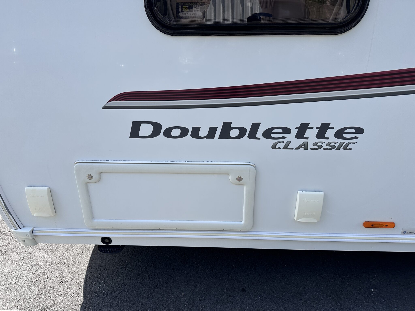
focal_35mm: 24
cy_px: 156
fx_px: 288
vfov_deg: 56.8
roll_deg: +0.6
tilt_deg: -21.7
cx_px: 208
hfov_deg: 71.6
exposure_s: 1/2469
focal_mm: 6.86
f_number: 1.78
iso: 80
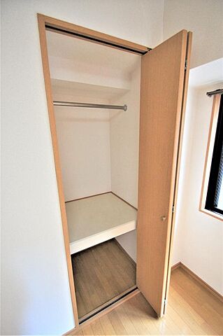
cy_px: 168
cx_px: 112
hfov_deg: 77.2
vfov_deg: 100.4
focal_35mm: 15
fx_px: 140
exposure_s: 1/30
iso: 640
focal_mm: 10
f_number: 3.5
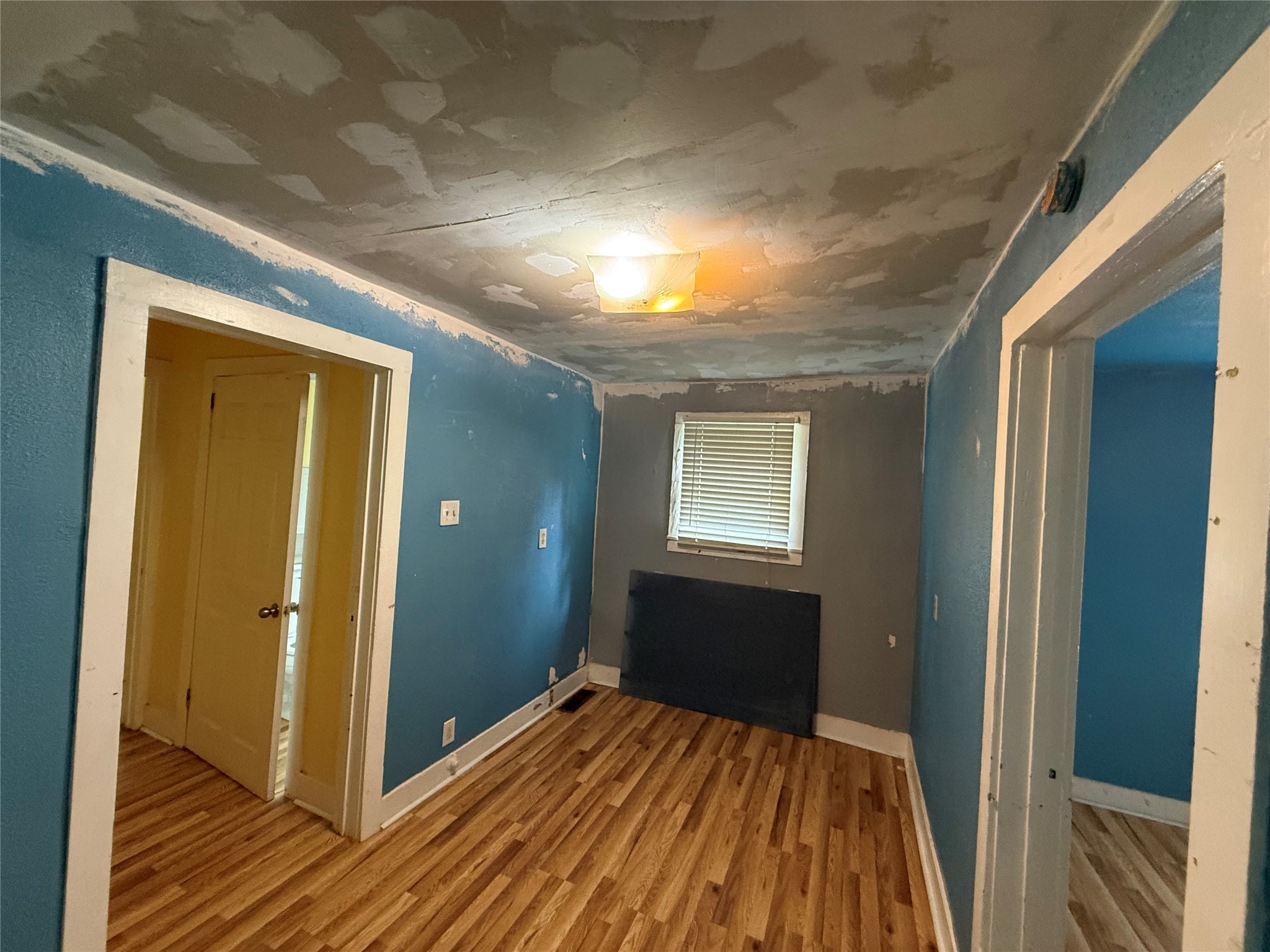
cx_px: 635
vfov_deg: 85.7
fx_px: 514
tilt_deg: -0.1
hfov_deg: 102.1
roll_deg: -3.3
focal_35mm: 14
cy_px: 476
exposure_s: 1/60
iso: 500
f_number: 2.2
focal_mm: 2.22
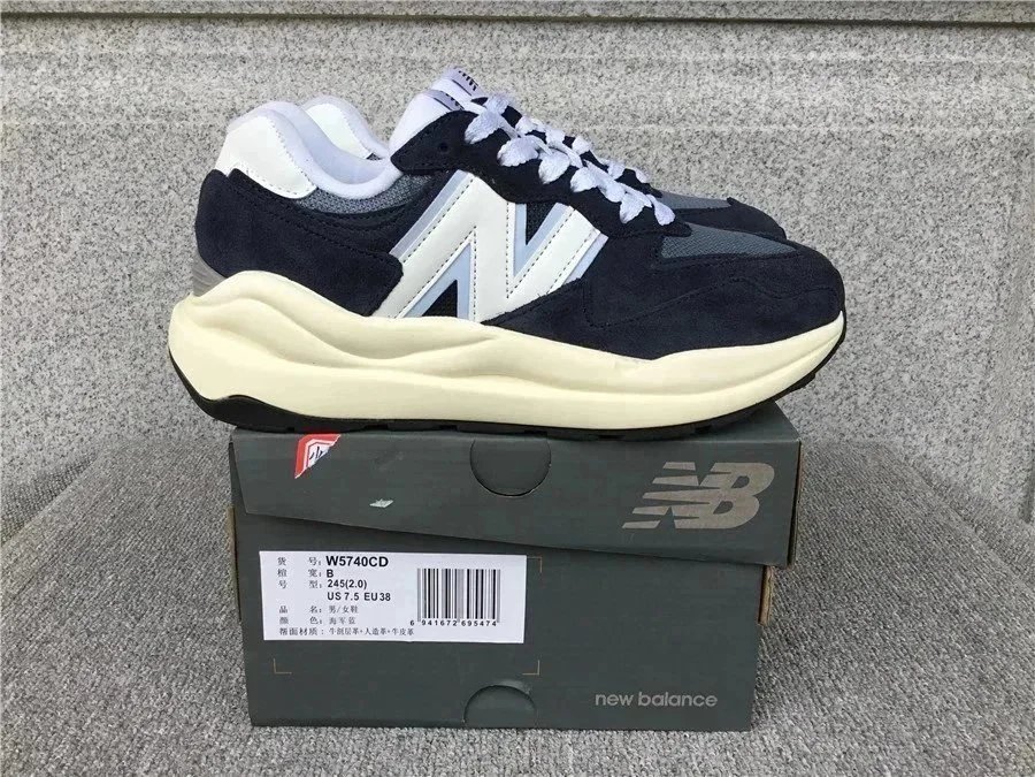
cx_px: 518
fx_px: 927
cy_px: 388
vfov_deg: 45.4
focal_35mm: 31
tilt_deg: -18.0
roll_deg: +0.0
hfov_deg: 58.4
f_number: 2.4
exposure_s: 1/257
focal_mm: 3.3
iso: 25
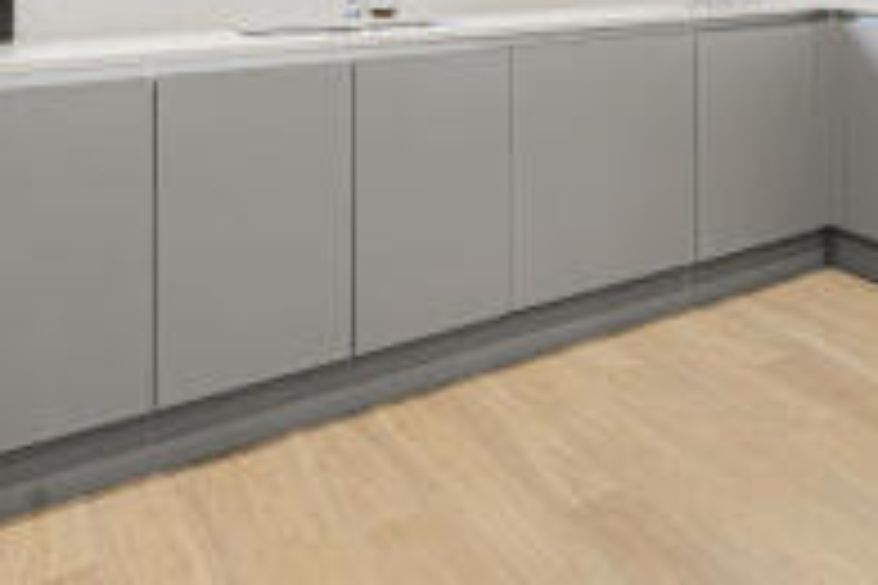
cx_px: 743
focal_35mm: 39
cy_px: -70
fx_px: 951
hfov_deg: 46.1
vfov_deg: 30.4
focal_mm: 16
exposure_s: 1/2.5
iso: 400
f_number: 9
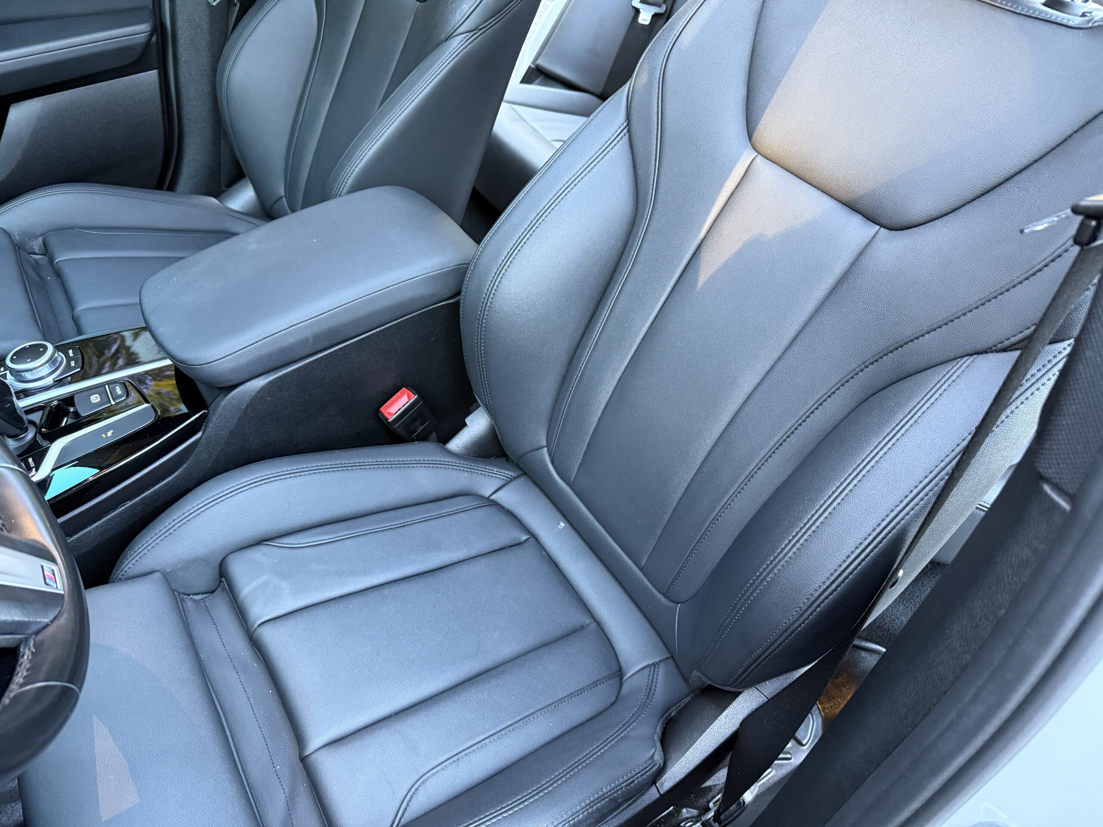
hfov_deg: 71.6
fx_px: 765
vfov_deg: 56.8
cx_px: 552
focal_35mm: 24
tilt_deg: -44.4
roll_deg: -5.9
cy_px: 414
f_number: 1.78
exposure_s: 1/49
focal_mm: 6.76
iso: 500
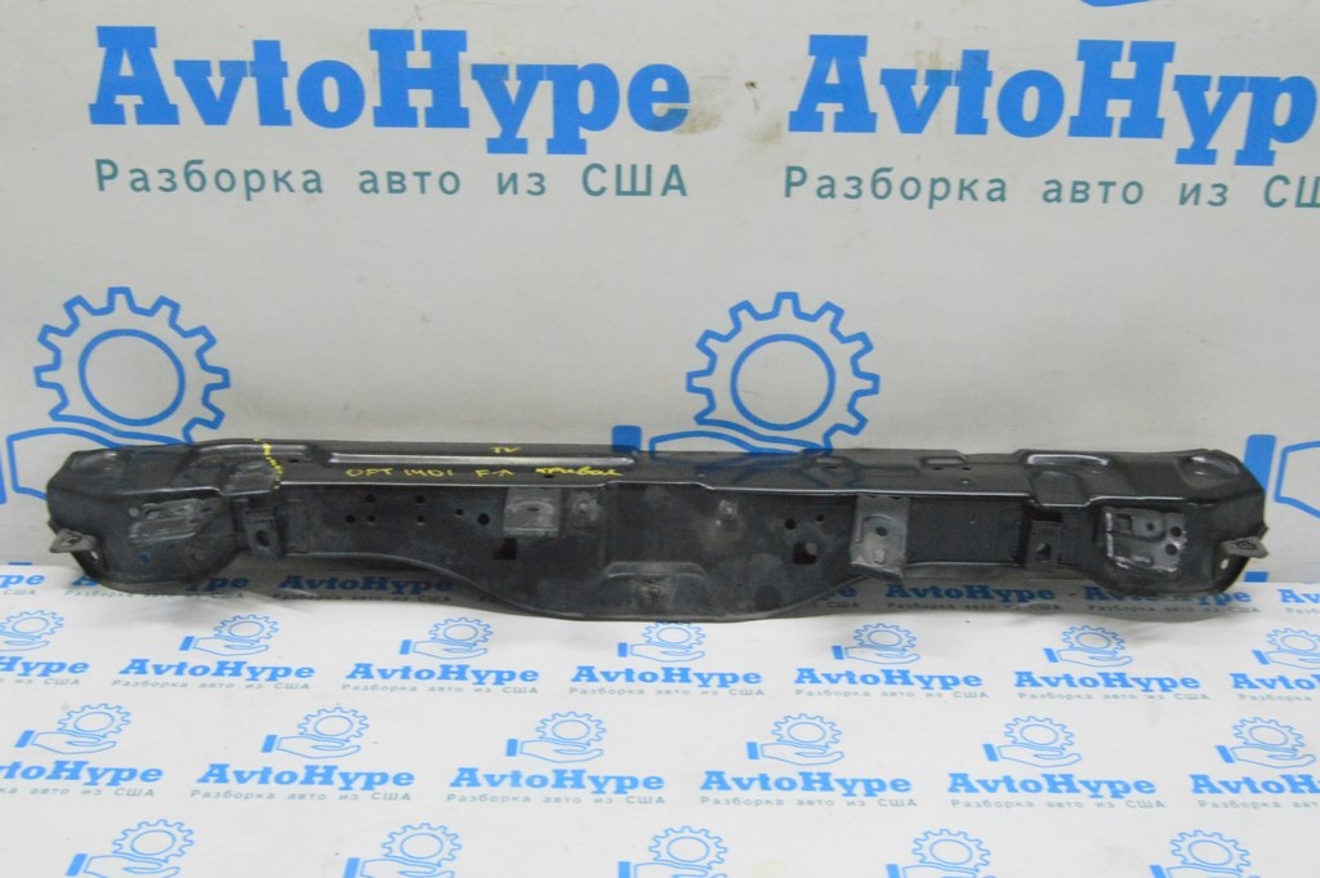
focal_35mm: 45
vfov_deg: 29.8
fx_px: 1649
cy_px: 439
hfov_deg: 43.6
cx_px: 660
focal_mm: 30
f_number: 20
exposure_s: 1/20
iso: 6400
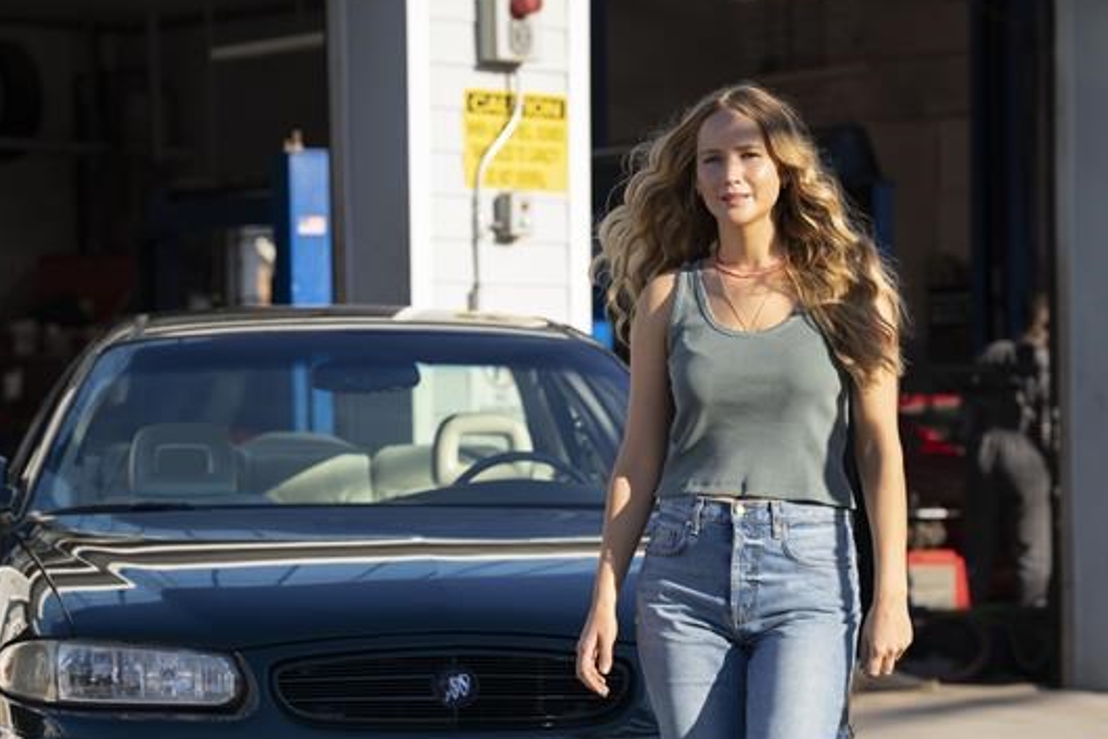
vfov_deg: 9.5
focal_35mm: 145
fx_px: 4464
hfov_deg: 14.1
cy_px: 441
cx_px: 524
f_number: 5
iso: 200
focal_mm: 118
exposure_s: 1/500
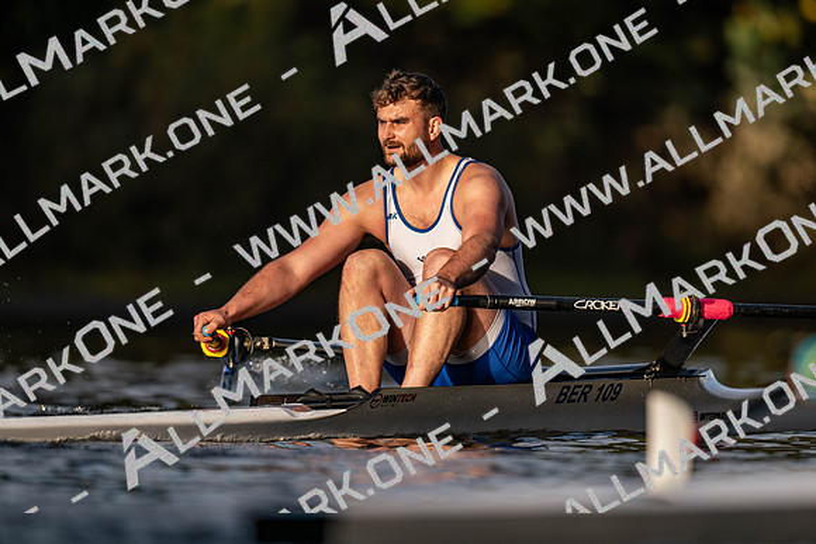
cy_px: 272
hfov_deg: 3.4
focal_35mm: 600
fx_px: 13603
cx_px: 408
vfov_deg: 2.3
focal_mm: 600
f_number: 4
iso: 320
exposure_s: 1/2500
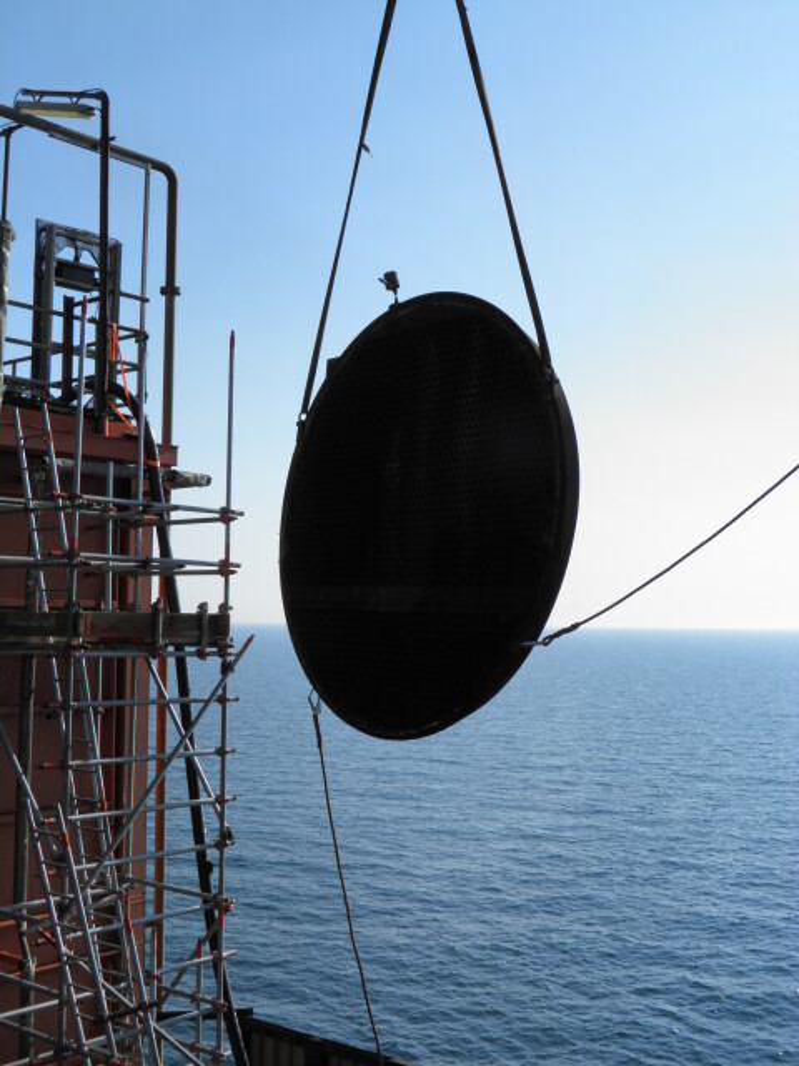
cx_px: 400
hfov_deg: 36.8
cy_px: 533
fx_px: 1200
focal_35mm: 39
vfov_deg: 47.9
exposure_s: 1/400
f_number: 5.7
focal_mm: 7.1
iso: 50
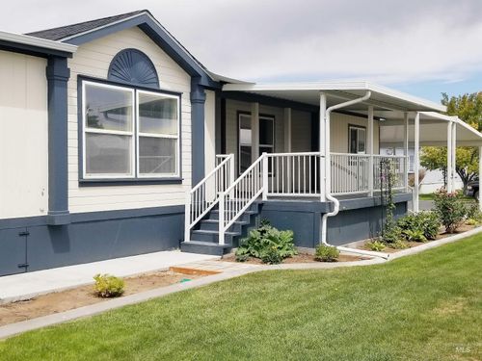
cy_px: 180
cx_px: 241
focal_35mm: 26
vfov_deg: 53.1
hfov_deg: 67.3
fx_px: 362
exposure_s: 1/2808
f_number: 1.7
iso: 50
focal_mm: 4.3
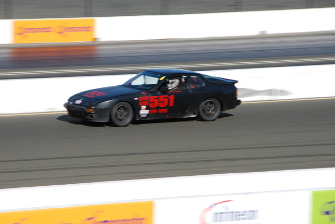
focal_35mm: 300
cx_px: 168
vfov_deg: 4.6
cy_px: 112
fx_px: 2795
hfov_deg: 6.9
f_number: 10
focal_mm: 200
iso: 140
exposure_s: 1/250
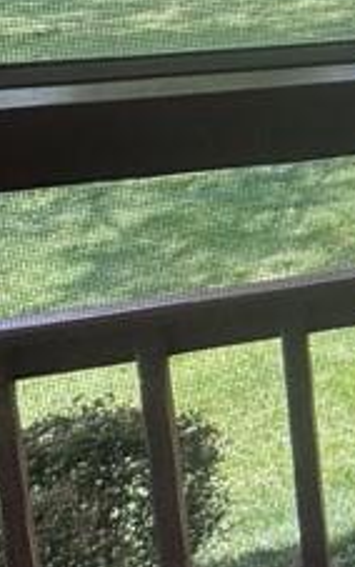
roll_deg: +0.0
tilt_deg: -7.3
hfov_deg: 9.7
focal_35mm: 67
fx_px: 1036
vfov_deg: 27.7
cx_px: 1232
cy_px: -72
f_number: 2.2
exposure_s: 1/160
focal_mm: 2.22
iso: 40
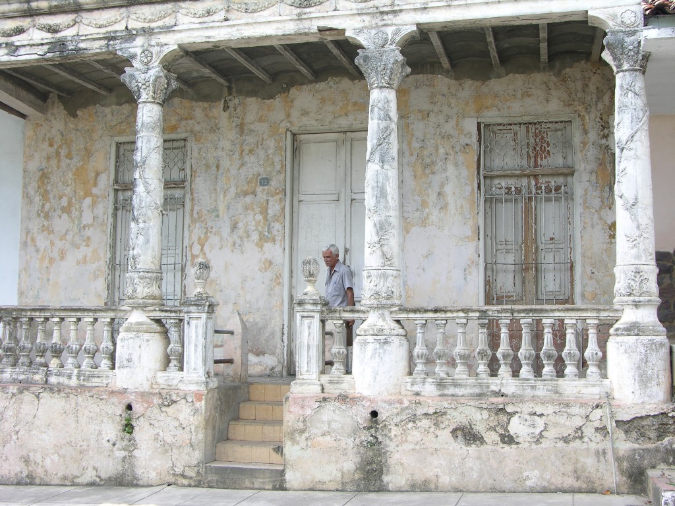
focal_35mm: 46
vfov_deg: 31.5
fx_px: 897
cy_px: 253
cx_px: 338
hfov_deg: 41.2
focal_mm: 11.6
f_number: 4.2
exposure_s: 1/75
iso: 50
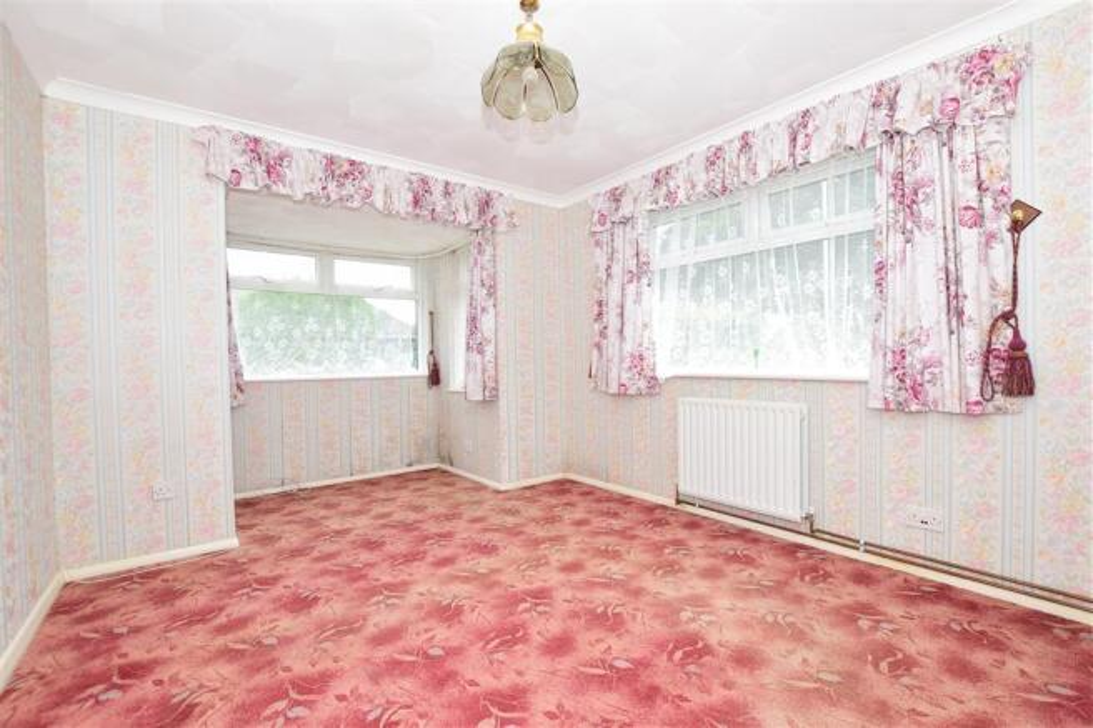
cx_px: 546
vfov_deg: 77.3
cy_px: 364
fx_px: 455
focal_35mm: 15
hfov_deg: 100.4
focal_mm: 10
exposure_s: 1/50
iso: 400
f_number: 8
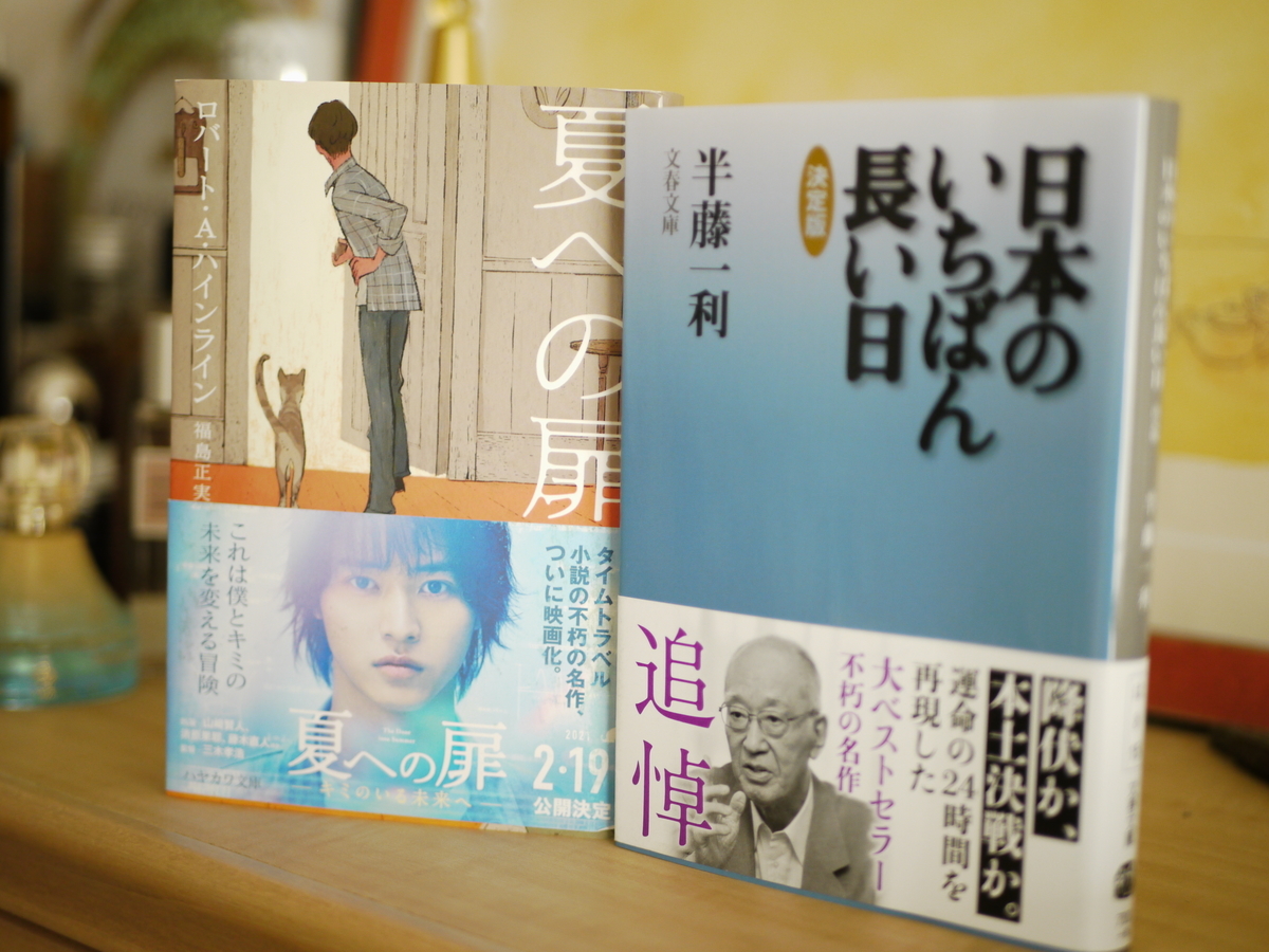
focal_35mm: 50
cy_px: 476
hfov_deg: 38.2
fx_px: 1833
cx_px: 634
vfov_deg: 29.1
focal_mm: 25
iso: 400
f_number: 1.7
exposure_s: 1/80
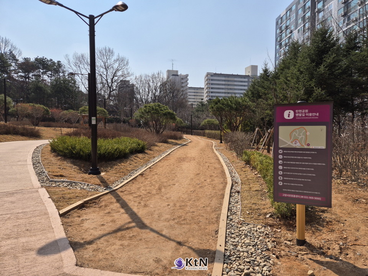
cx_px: 184
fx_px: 245
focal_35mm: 23
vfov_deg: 58.9
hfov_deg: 73.9
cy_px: 138
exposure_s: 1/3688
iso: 25
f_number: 1.8
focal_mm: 5.4
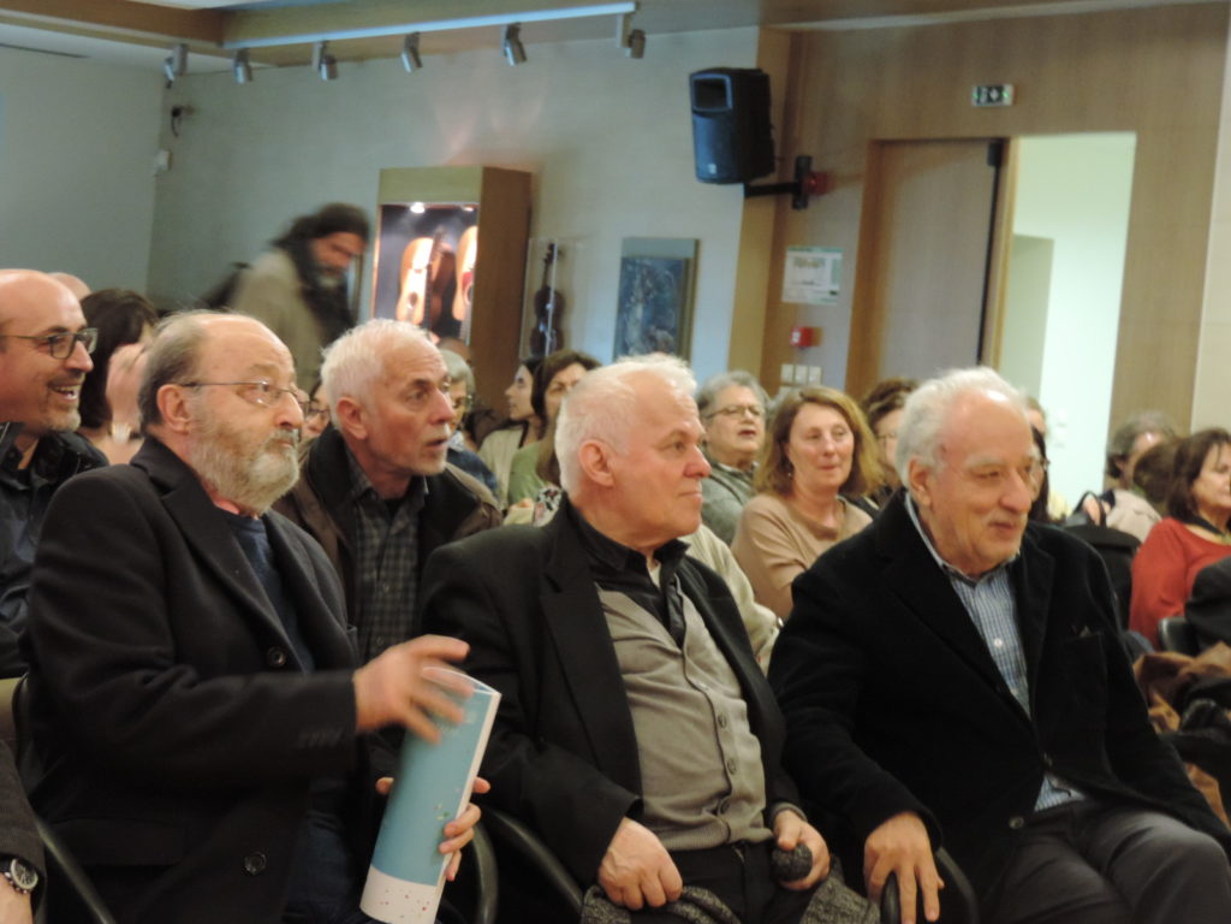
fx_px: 2667
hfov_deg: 26.0
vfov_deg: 19.6
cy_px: 462
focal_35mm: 75
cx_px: 616
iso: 800
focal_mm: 13.3
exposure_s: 1/10
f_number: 3.9
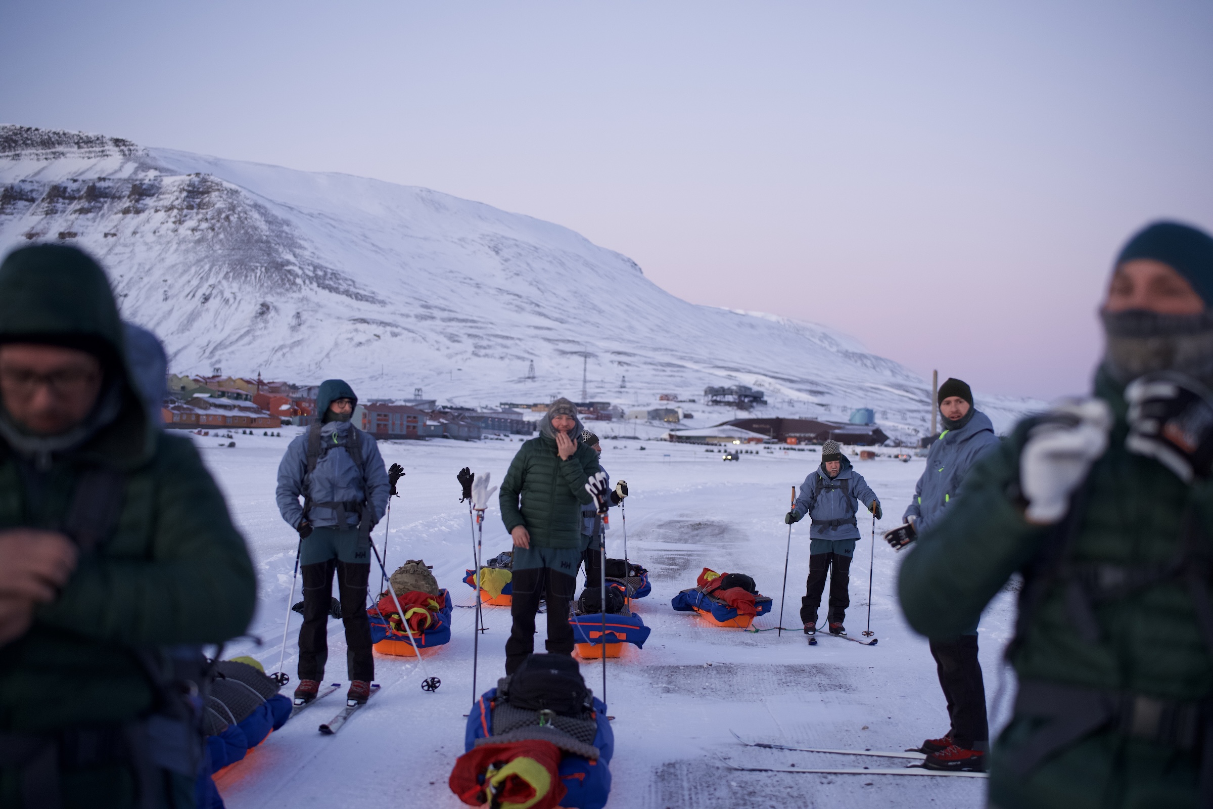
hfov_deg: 39.6
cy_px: 404
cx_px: 606
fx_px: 1685
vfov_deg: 27.0
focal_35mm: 50
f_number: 2
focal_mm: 50
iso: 1250
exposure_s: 1/800
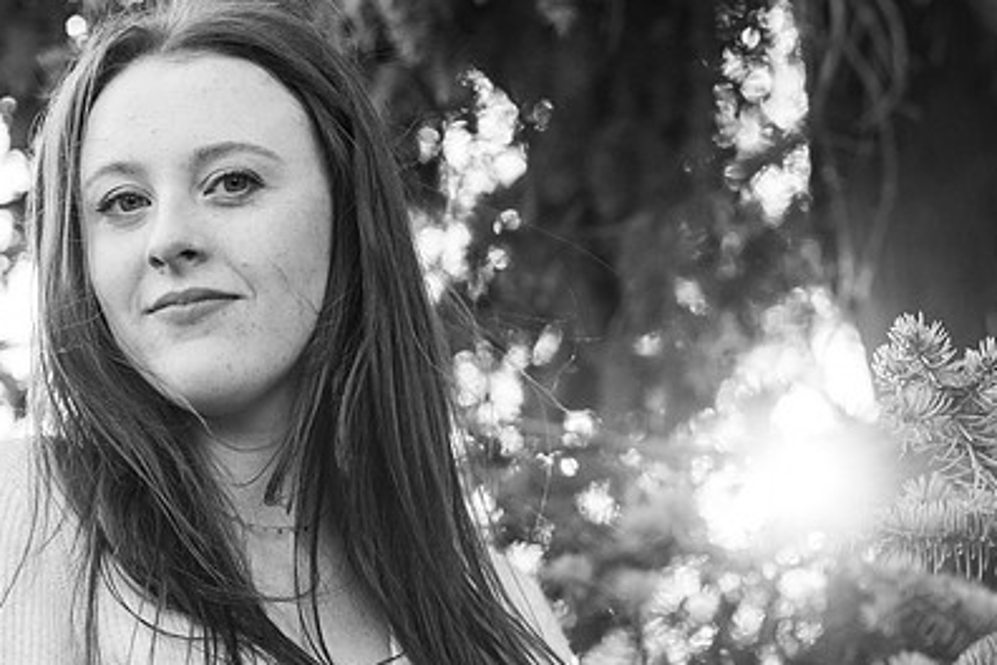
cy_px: 477
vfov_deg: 9.6
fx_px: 3932
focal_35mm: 142
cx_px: 335
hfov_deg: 14.4
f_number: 5.6
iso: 2000
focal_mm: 97
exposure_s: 1/500
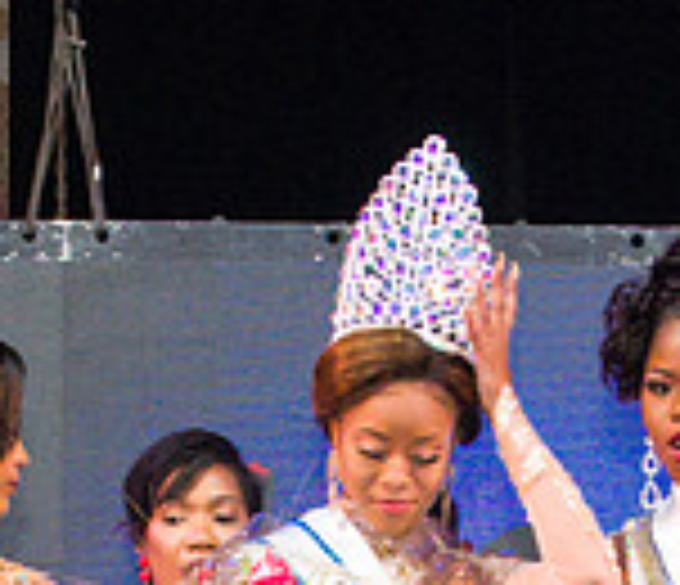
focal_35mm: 269
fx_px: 5578
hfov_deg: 7.0
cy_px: 1238
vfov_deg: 5.8
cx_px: 326
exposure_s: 1/160
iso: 4000
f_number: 5
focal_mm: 28
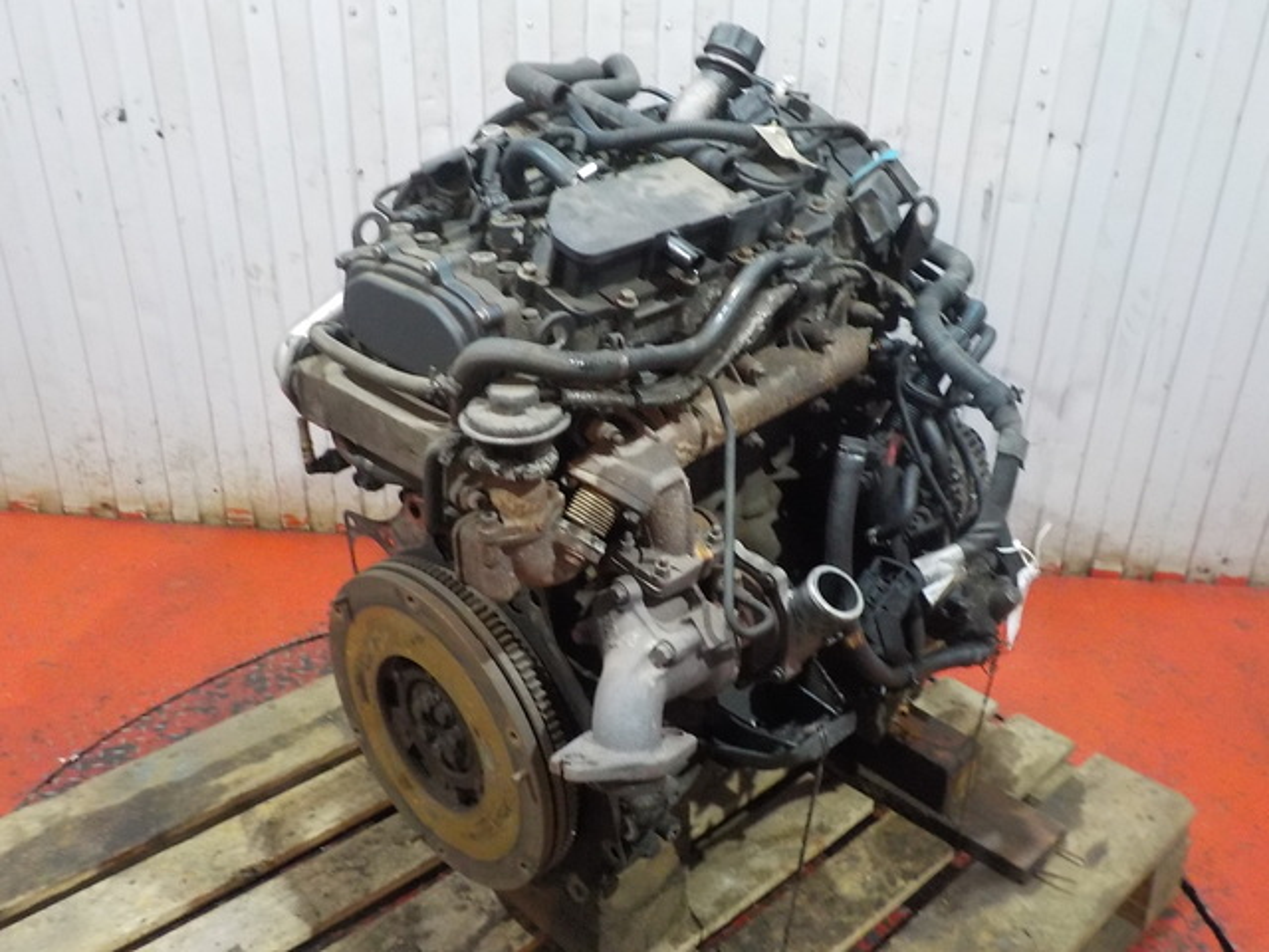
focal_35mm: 30
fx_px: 1100
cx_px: 634
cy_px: 476
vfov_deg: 46.8
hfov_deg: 60.0
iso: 640
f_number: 3.3
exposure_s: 1/8
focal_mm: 4.1
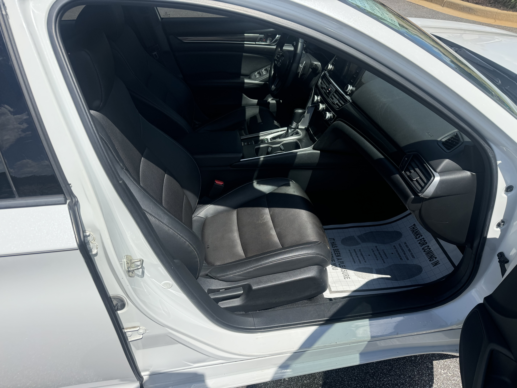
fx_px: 358
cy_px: 194
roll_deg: +2.1
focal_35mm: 24
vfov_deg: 56.8
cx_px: 258
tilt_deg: -35.8
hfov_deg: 71.6
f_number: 1.78
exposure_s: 1/3802
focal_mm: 6.76
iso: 80
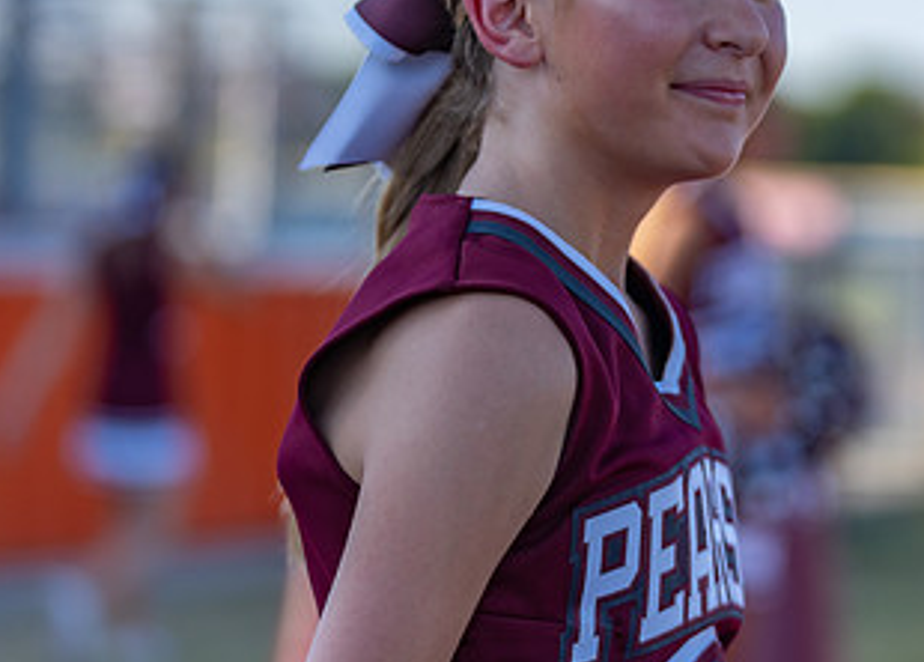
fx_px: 5489
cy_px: 189
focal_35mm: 209
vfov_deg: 6.9
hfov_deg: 9.6
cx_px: 583
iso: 100
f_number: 2.8
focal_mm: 103
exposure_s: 1/1000
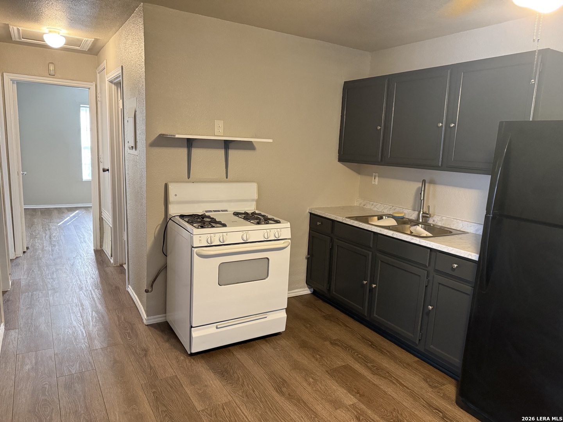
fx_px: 390
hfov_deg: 71.6
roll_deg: -2.3
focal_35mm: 24
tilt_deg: -9.6
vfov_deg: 56.8
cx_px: 282
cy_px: 211
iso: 640
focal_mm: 6.76
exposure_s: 1/60
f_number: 1.78
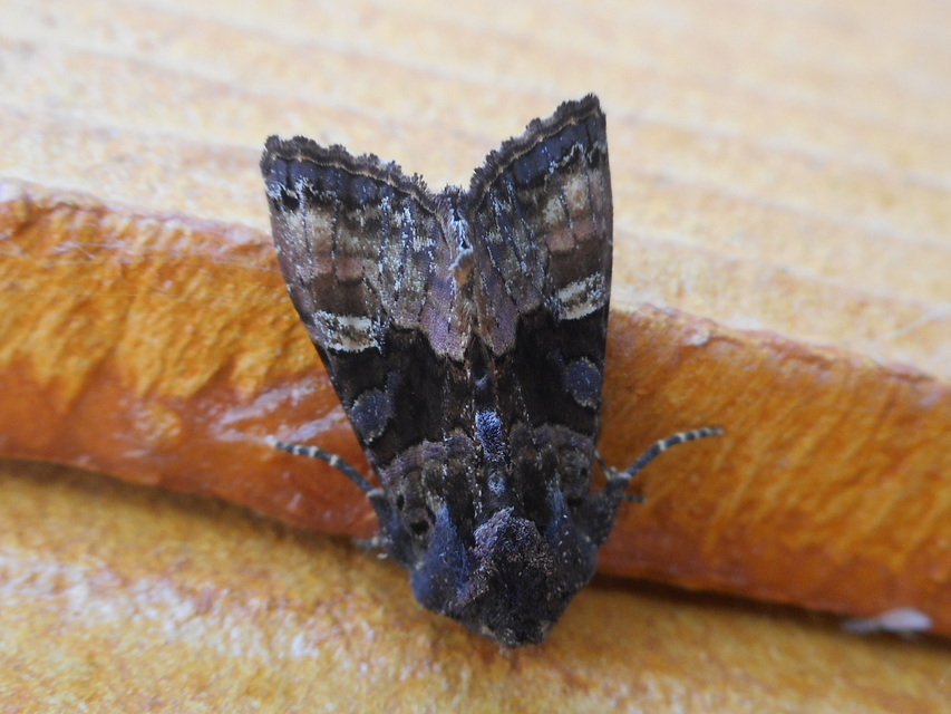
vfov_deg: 41.8
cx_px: 476
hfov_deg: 54.0
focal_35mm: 34
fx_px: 934
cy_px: 357
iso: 80
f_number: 4.2
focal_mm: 6
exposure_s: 1/50
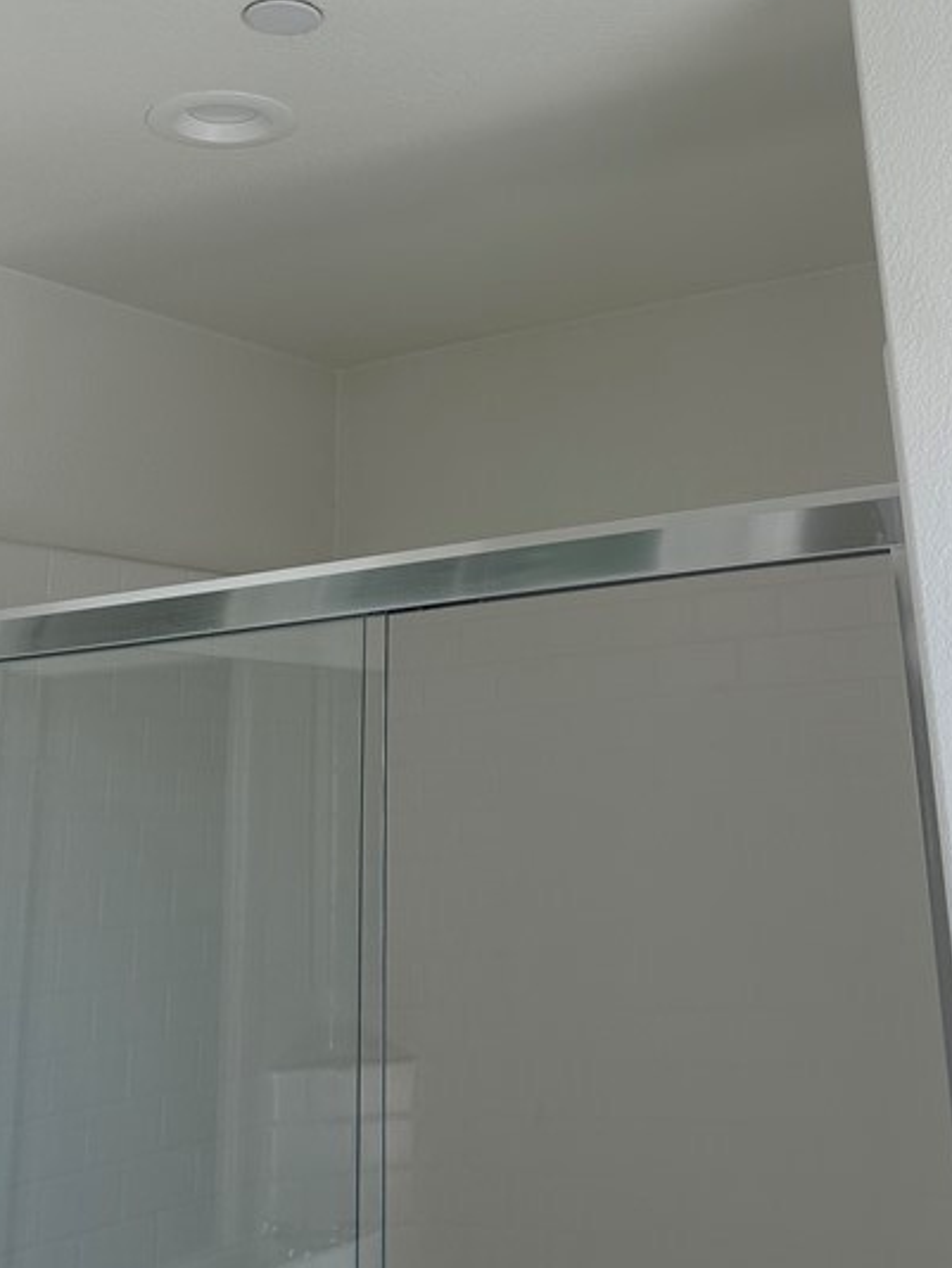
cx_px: 596
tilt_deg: +20.4
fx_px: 1685
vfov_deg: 38.8
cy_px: 166
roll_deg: +2.3
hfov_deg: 31.4
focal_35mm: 46
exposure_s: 1/594
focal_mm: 6.86
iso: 80
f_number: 1.78
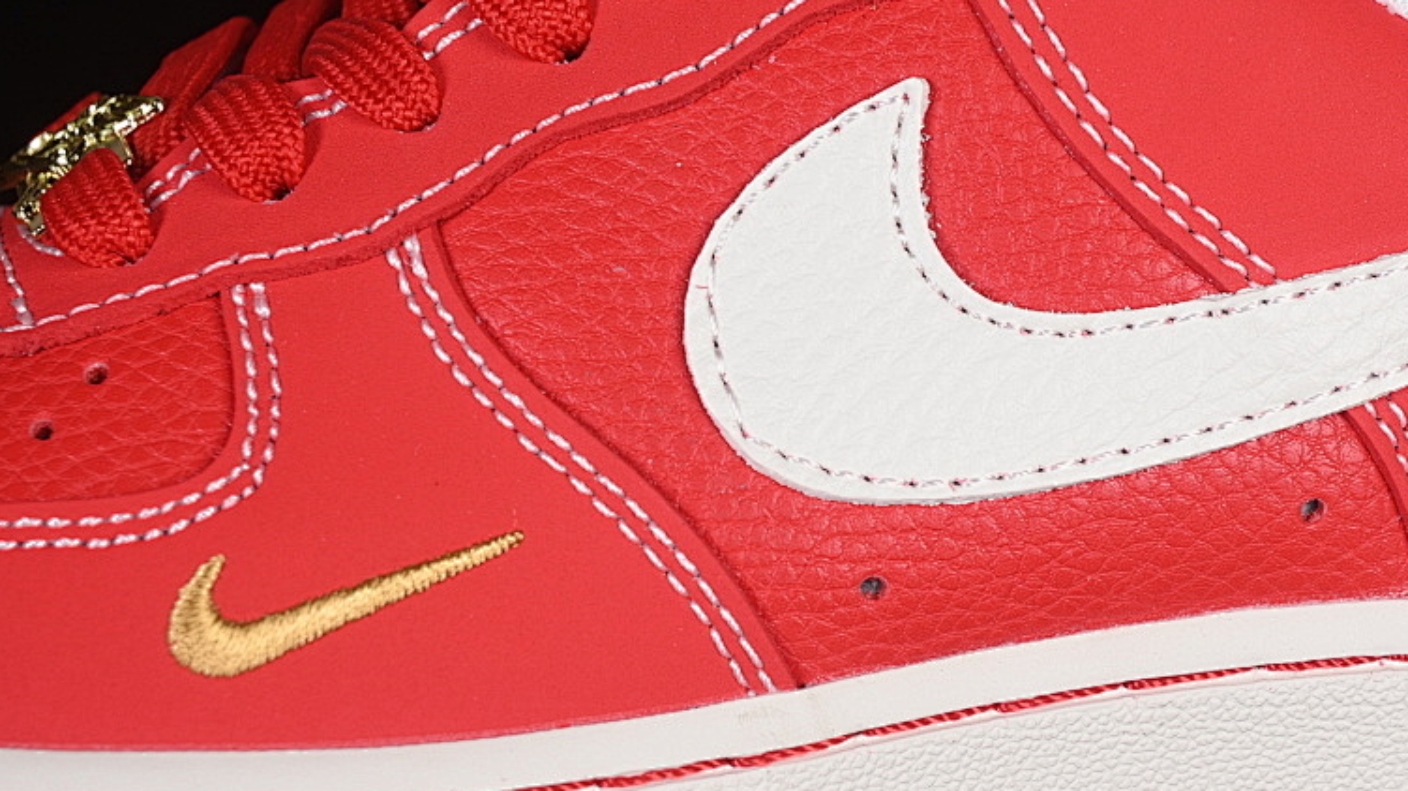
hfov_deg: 18.9
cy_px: 397
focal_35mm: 113
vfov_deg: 10.7
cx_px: 990
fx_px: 4218
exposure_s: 1/80
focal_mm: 50
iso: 160
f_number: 7.1
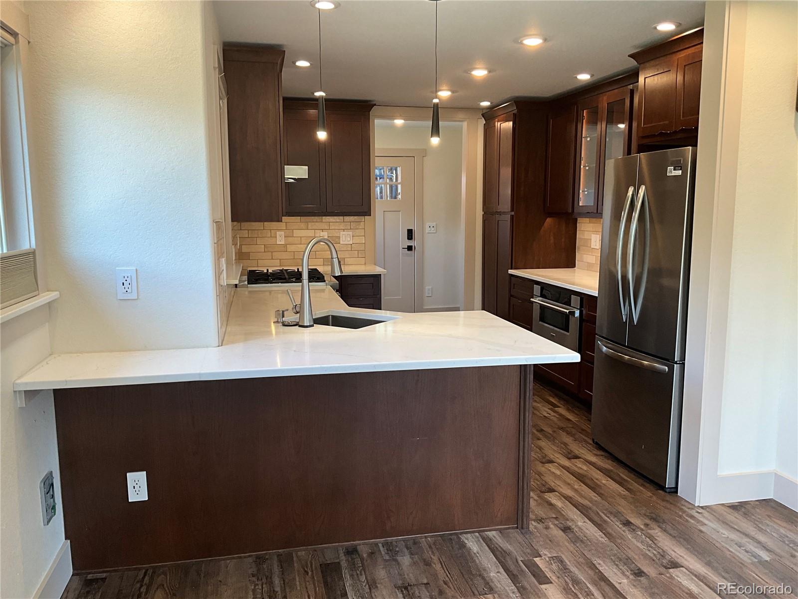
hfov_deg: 61.7
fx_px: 669
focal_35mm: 29
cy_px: 300
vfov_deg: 48.2
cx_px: 399
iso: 50
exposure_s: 1/60
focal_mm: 3
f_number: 1.8
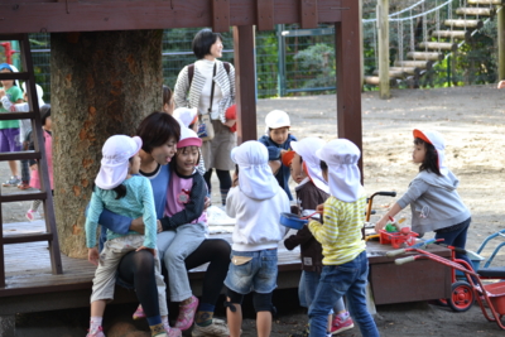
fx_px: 1684
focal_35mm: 120
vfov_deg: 11.4
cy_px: 168
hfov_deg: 17.1
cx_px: 252
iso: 400
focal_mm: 80
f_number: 5
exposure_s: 1/100
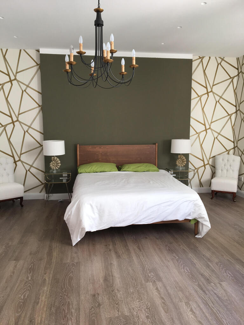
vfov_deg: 61.7
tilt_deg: -7.3
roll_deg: -0.4
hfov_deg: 48.2
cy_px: 162
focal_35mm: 29
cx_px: 122
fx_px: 273
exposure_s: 1/33
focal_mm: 4.15
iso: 32
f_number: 2.2
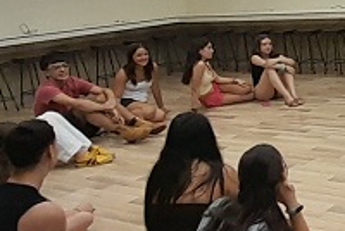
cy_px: 53
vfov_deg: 24.8
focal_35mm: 54
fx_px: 518
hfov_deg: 29.2
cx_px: 457
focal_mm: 1.13
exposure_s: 1/50
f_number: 2.2
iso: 125
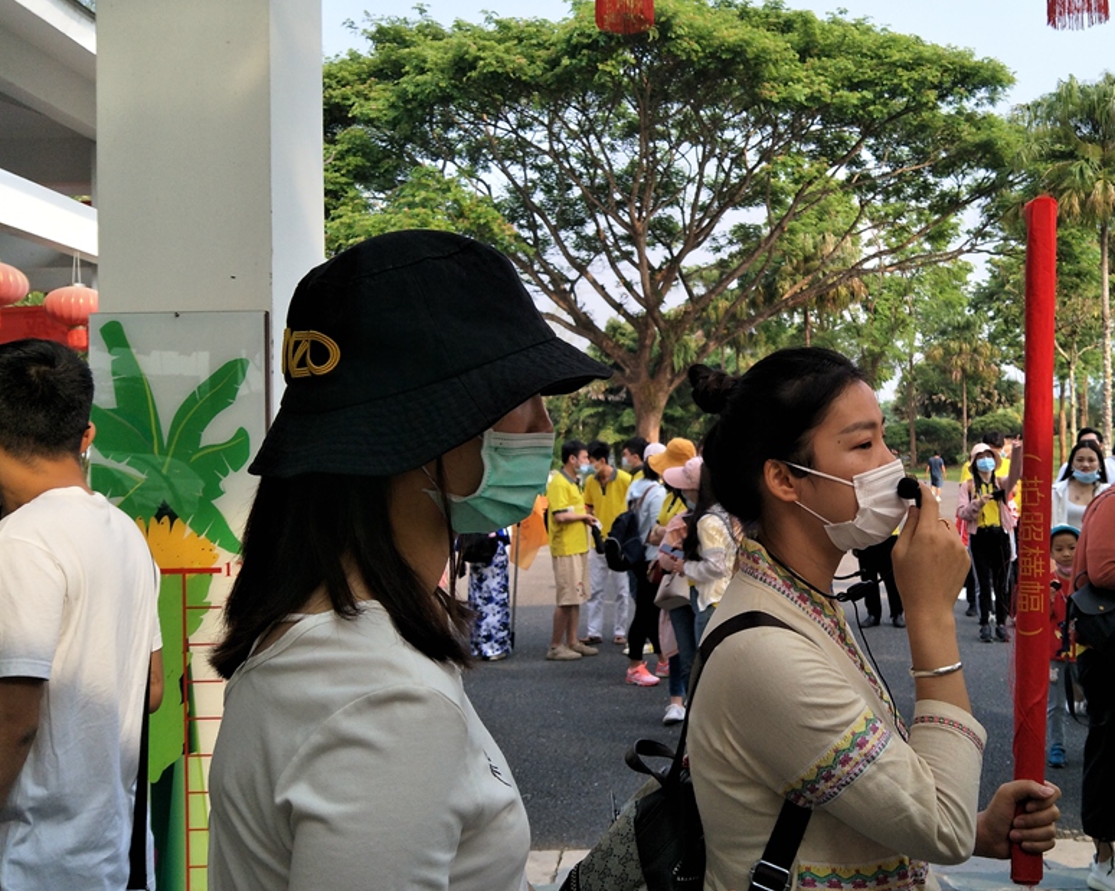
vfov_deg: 47.1
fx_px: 1023
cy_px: 419
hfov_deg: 56.3
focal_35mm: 31
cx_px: 720
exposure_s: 1/646
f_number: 1.7
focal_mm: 4.1
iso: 62
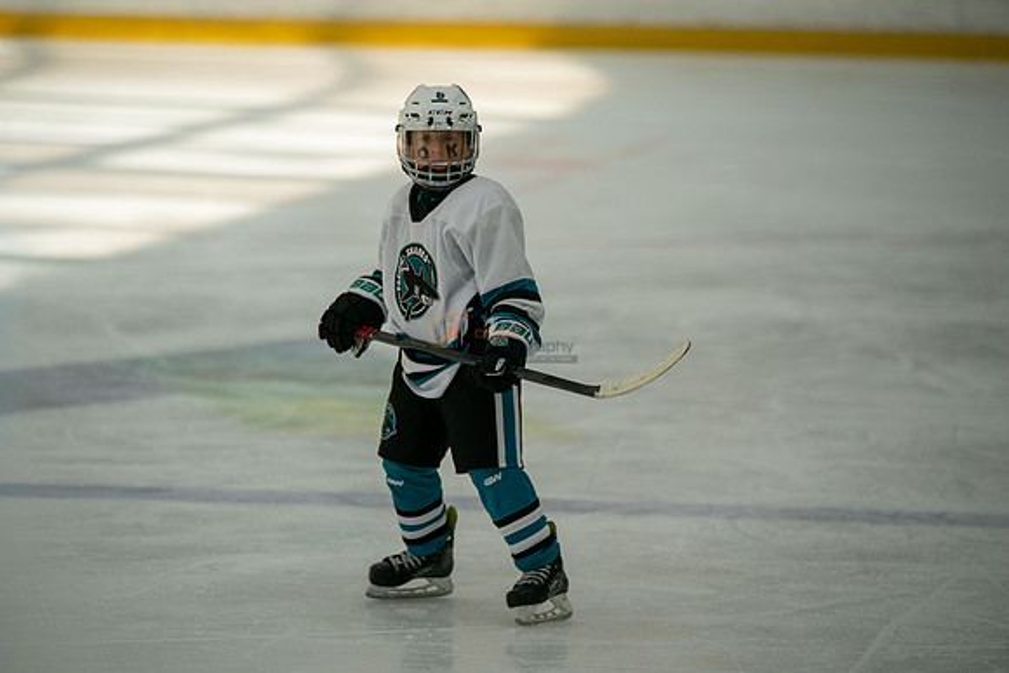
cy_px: 336
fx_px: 6924
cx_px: 504
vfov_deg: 5.6
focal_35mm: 247
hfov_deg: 8.3
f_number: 3.2
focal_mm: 247
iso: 1600
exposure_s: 1/6400
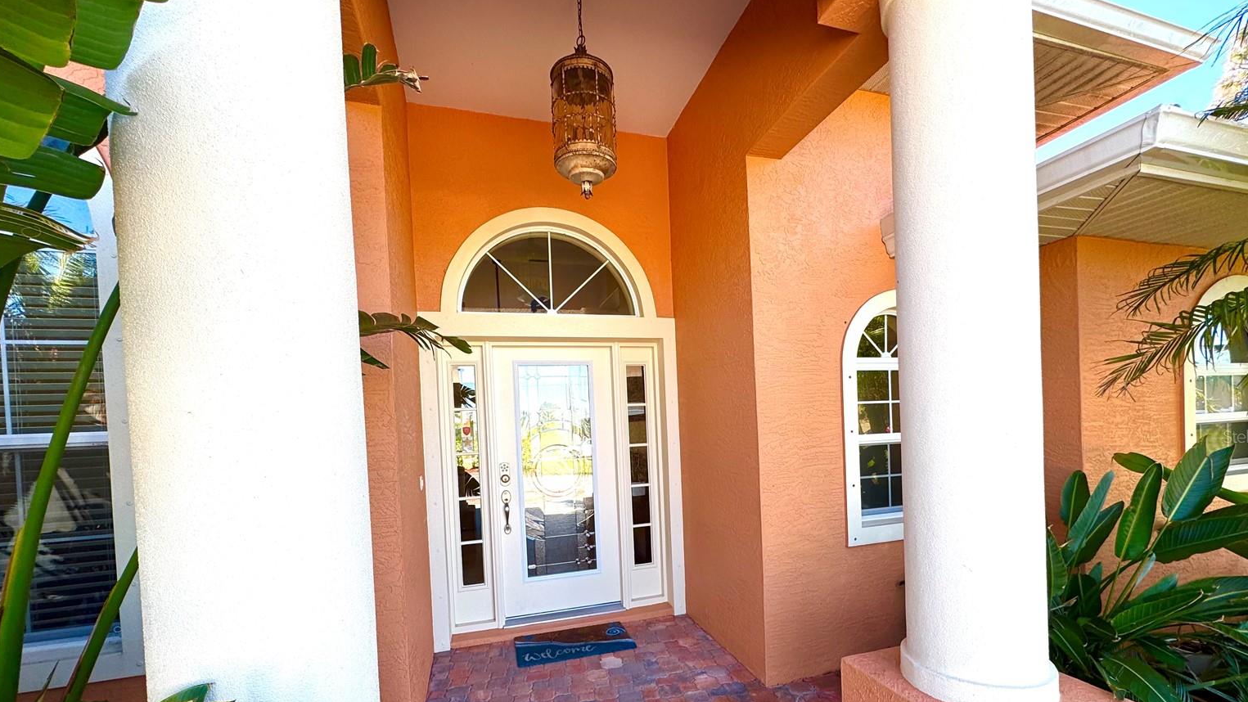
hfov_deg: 99.3
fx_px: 529
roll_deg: +2.5
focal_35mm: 16
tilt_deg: -0.8
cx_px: 646
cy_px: 436
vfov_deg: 66.2
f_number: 2.2
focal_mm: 2.22
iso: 40
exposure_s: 1/257
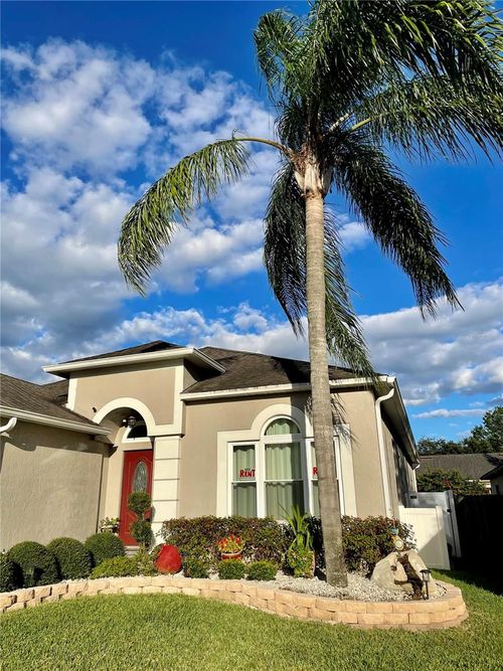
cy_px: 336
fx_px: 504
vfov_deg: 67.3
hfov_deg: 53.0
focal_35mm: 26
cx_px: 252
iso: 32
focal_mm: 4.2
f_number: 1.6
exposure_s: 1/4132
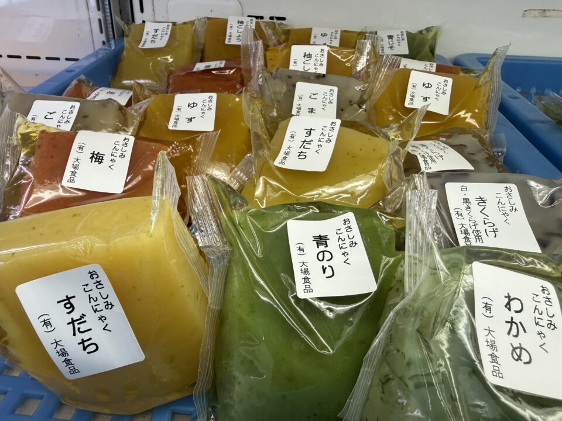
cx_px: 281
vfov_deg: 56.8
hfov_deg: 71.6
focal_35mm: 24
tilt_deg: -30.0
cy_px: 210
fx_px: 390
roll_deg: -2.2
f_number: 2.2
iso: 50
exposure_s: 1/120
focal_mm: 2.22
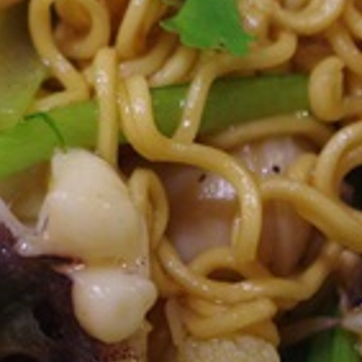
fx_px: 2094
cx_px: -64
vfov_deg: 9.9
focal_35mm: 177
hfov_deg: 9.7
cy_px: 107
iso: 800
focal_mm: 32.5
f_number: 4
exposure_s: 1/8
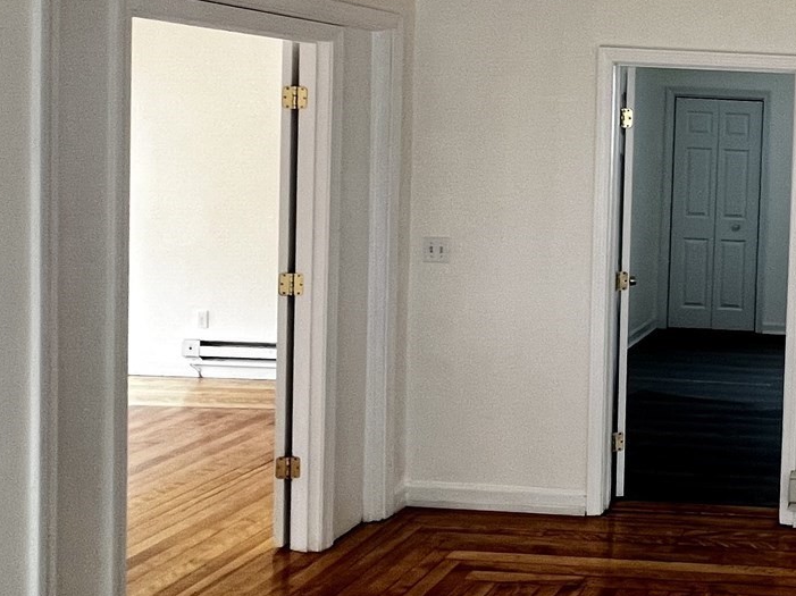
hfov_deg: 37.5
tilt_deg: -3.8
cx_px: 948
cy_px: 174
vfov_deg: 37.1
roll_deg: -1.8
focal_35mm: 38
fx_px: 873
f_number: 1.8
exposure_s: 1/120
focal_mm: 1.57
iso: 100
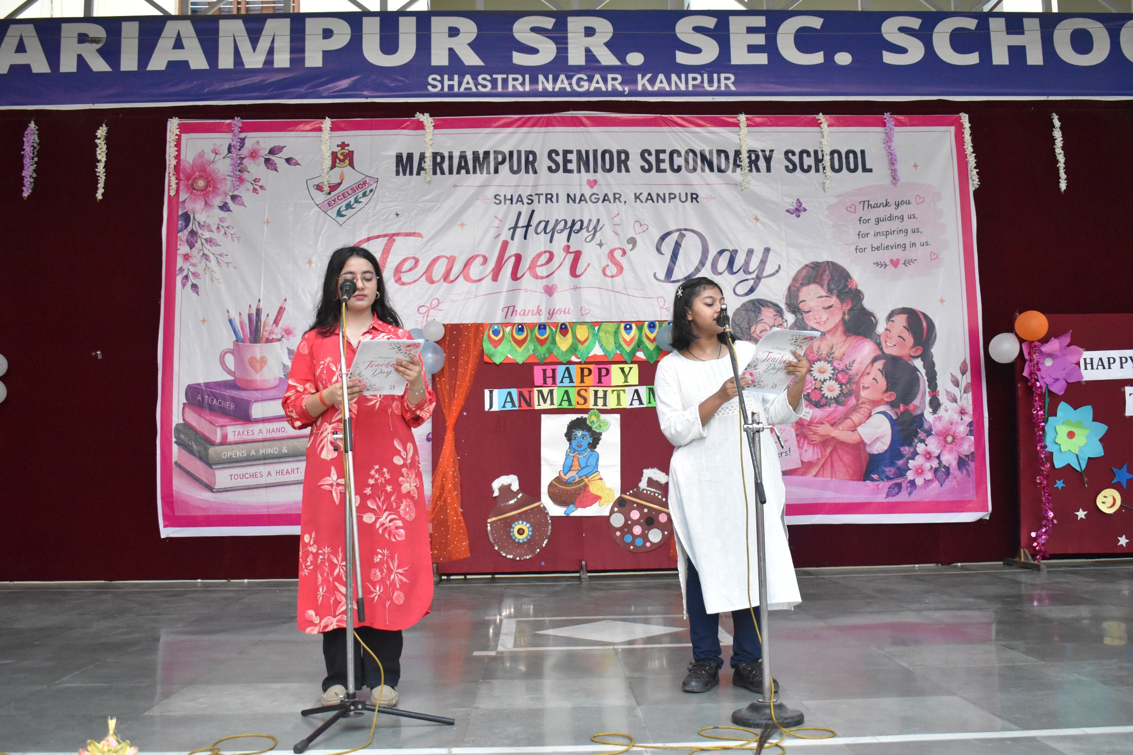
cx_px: 566
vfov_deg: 36.9
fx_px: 1133
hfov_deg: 53.1
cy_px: 378
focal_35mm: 36
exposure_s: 1/500
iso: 3200
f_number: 4
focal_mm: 24
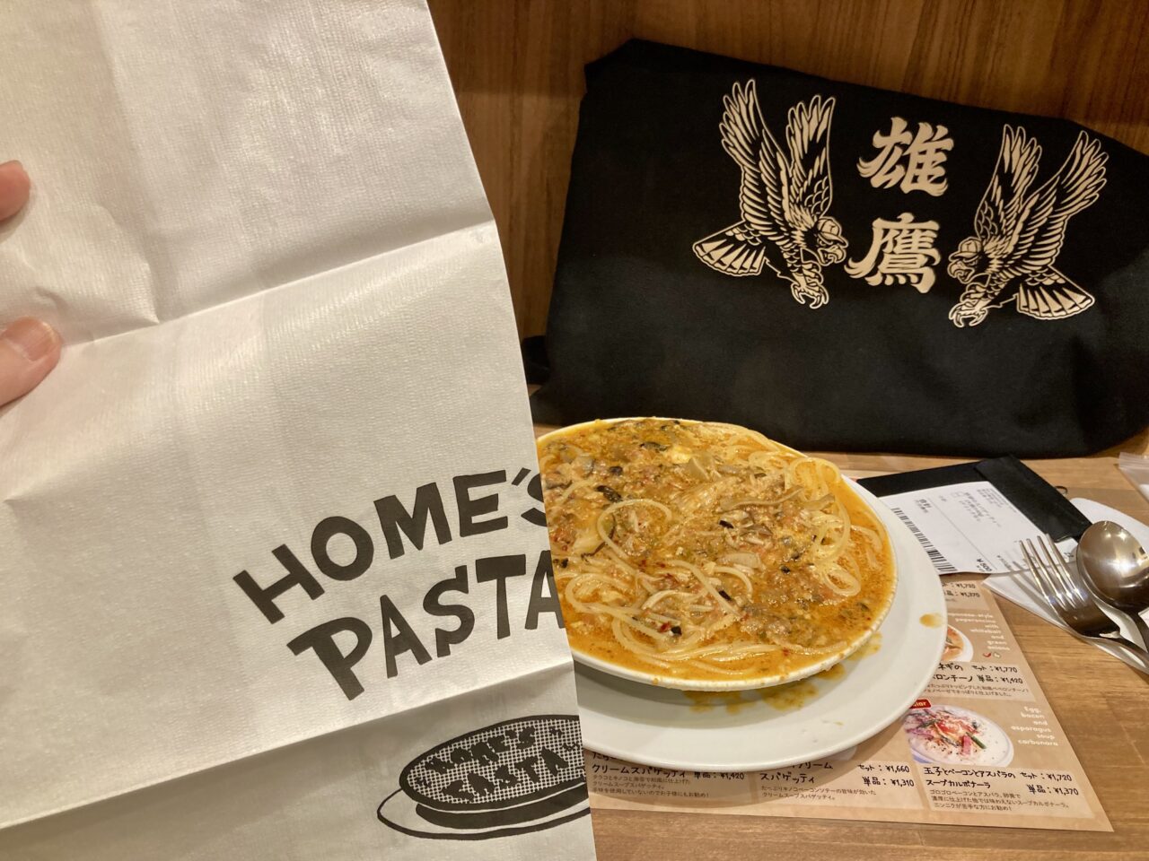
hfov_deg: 63.4
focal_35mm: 28
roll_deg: -2.7
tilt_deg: -28.7
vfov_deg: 49.7
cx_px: 574
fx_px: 929
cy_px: 430
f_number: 1.8
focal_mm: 3.99
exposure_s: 1/50
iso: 100
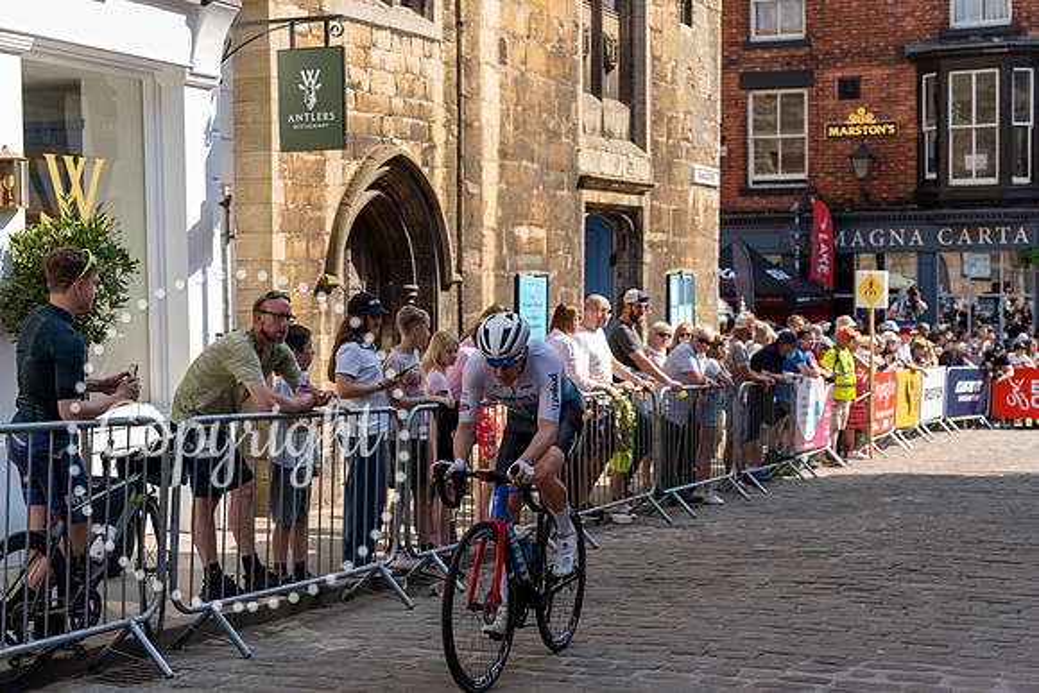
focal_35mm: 55
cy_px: 346
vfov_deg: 24.6
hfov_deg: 36.2
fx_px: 1588
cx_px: 520
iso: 100
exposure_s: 1/500
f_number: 3.5
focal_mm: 55
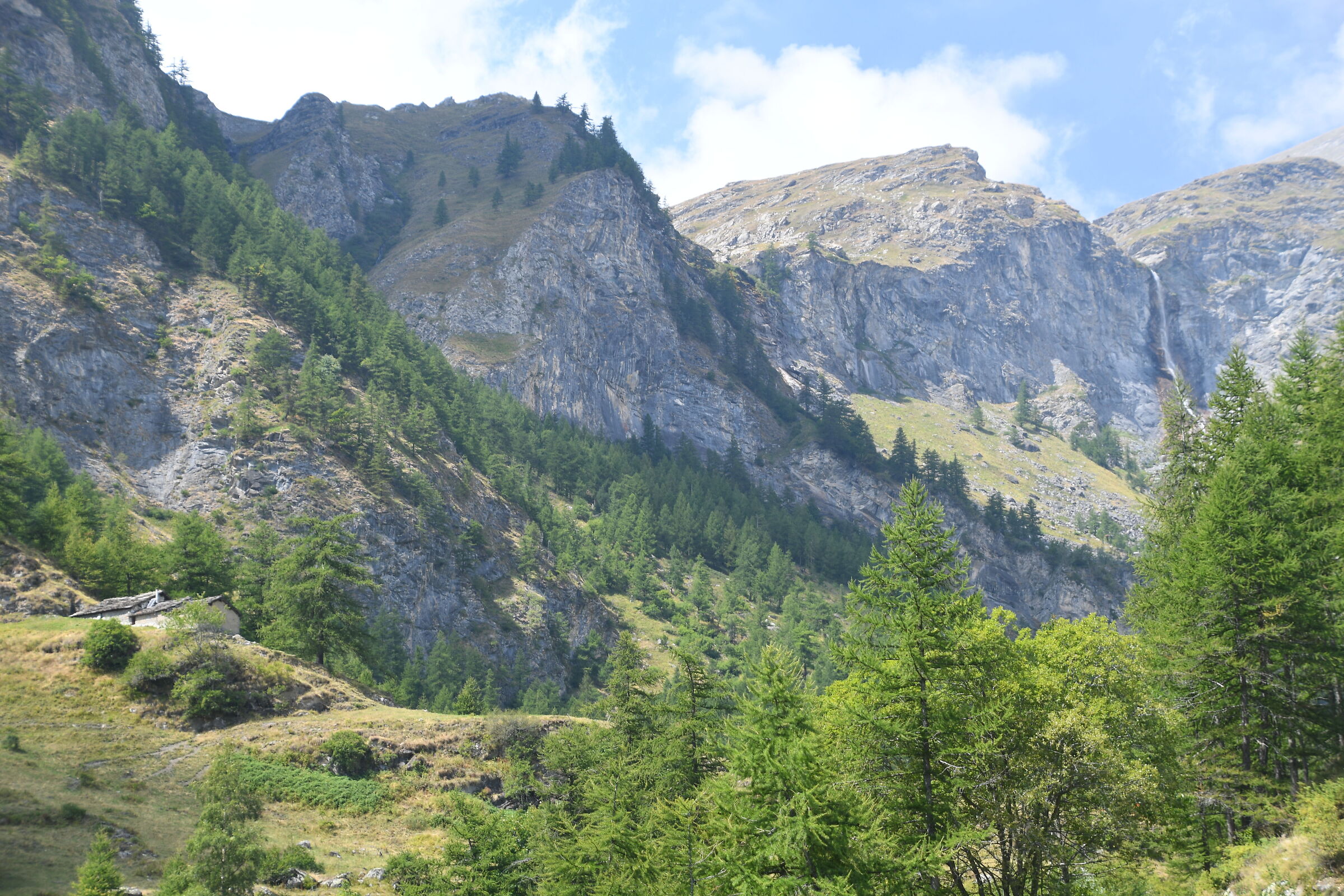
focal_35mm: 78
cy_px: 448
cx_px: 672
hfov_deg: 26.0
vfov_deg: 17.5
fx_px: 2912
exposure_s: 1/80
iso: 100
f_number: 5.6
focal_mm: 52
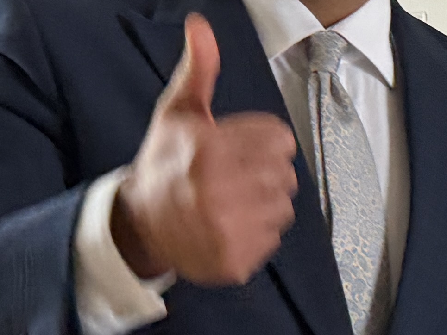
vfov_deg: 10.3
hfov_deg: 13.3
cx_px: 611
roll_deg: +1.3
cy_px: 373
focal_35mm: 142
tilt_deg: +5.1
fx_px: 1834
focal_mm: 6.76
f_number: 1.78
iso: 500
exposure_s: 1/60
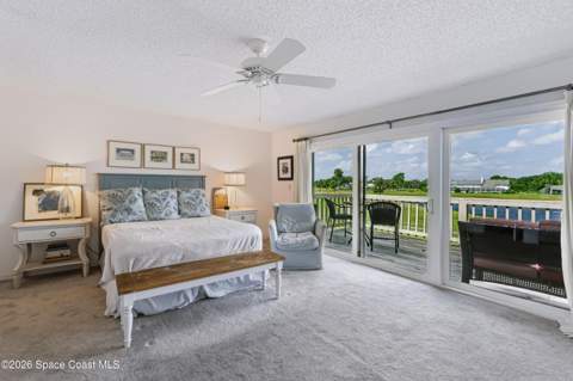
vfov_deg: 77.2
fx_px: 239
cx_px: 286
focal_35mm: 15
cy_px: 190
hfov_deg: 100.4
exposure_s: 1/125
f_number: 8
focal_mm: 10
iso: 400
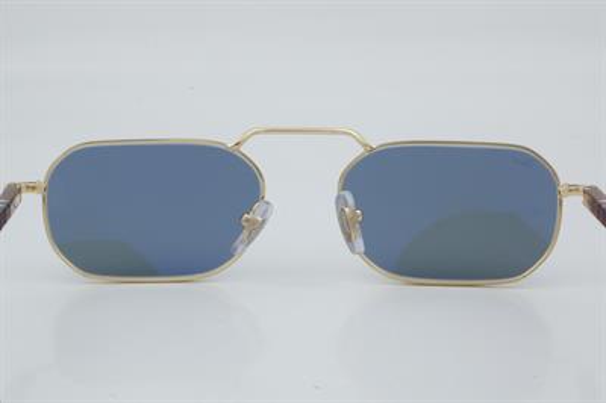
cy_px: 202
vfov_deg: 16.5
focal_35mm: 82
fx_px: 1388
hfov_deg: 24.6
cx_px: 303
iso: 100
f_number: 29
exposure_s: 1/4
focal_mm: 55
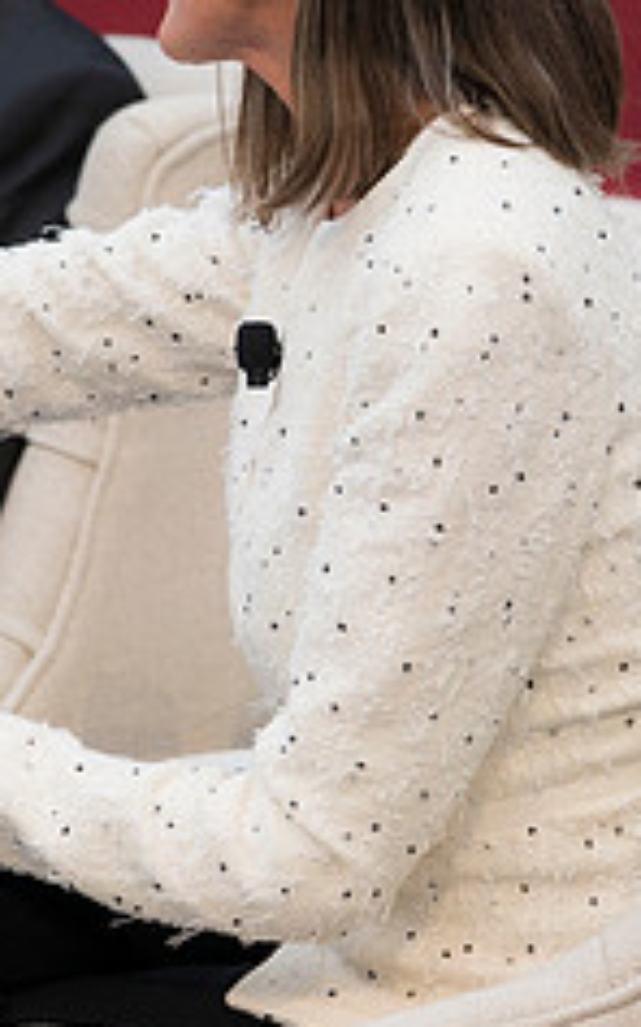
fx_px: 13397
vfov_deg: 4.4
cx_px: 204
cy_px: 282
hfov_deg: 2.7
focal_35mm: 479
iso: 280
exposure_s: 1/160
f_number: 4
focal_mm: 128
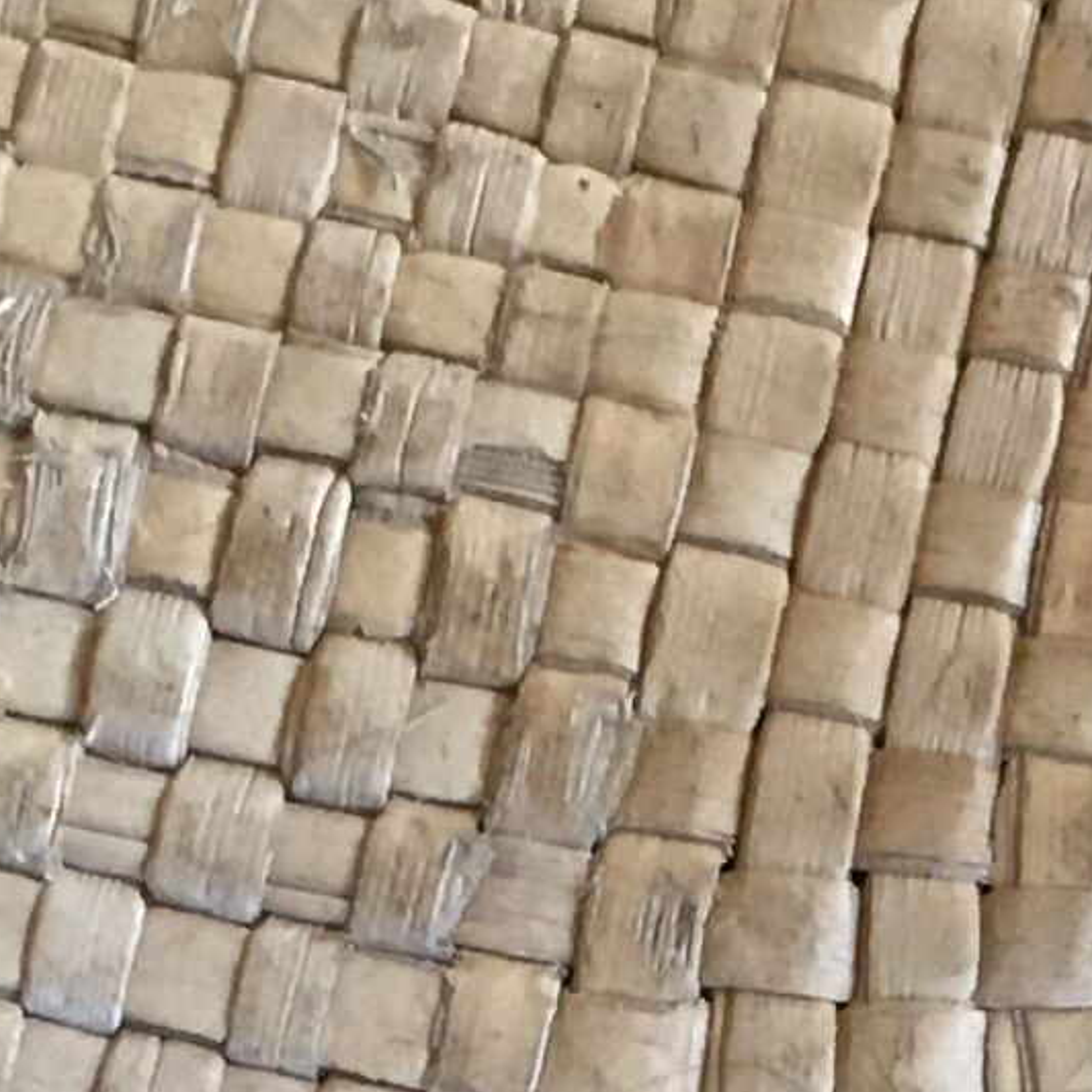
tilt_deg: -81.3
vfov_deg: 8.8
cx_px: 901
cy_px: 1551
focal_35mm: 194
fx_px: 6924
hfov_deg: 9.0
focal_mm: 4.15
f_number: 2.2
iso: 160
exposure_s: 1/33
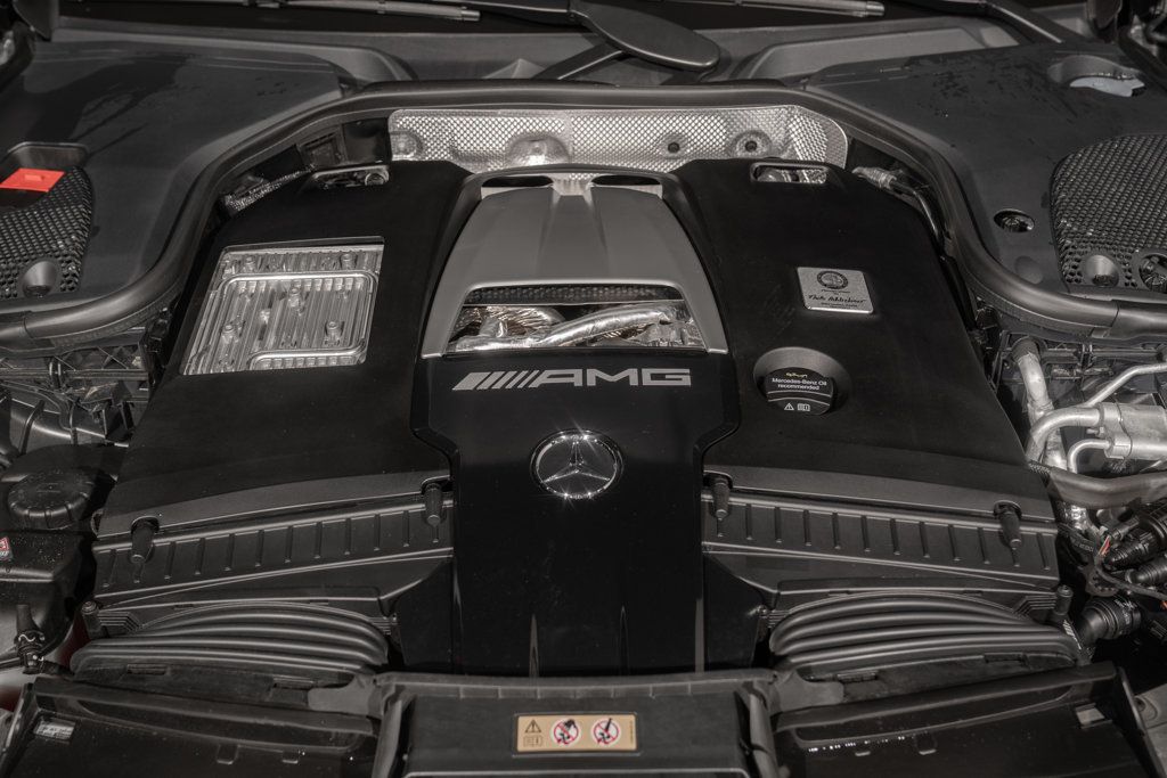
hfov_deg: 47.4
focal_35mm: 41
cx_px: 584
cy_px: 389
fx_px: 1329
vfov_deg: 32.6
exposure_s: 1/50
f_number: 4.5
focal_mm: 41
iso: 200
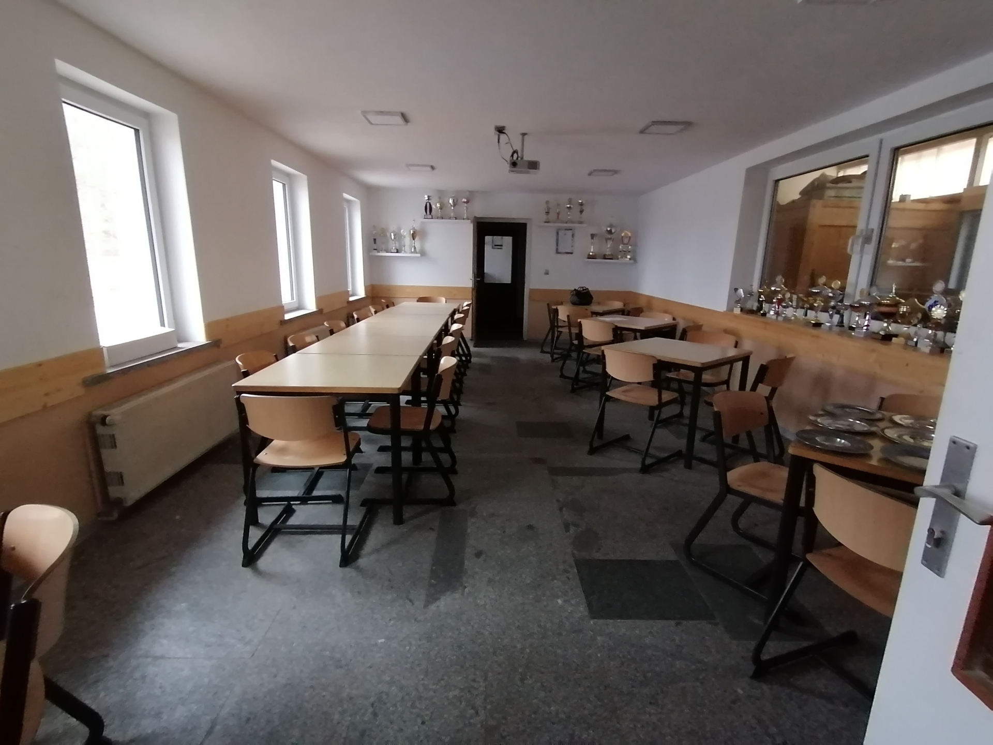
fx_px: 488
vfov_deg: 74.7
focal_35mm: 17
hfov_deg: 91.0
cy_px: 372
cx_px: 496
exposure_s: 1/20
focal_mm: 2.7
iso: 400
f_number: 2.4
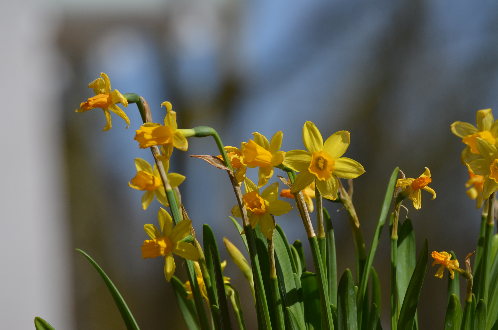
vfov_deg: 4.9
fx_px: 3830
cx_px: 249
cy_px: 165
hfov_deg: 7.4
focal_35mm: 278
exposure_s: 1/2000
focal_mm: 185
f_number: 8
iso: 400
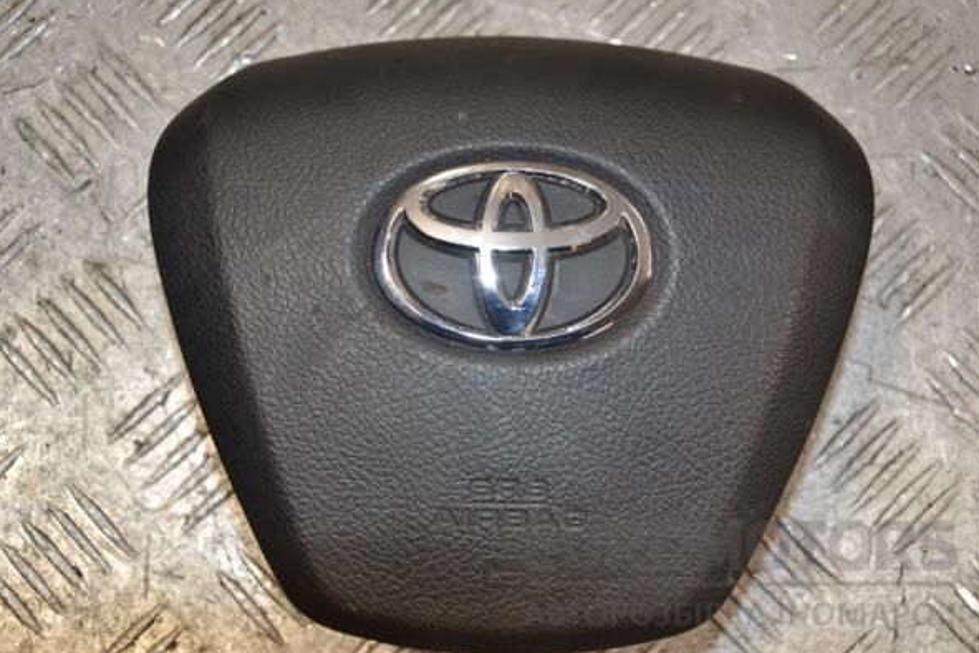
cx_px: 492
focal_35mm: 69
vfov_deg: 19.9
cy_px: 325
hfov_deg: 29.4
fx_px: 1863
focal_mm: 45
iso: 800
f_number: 5.6
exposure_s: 1/200
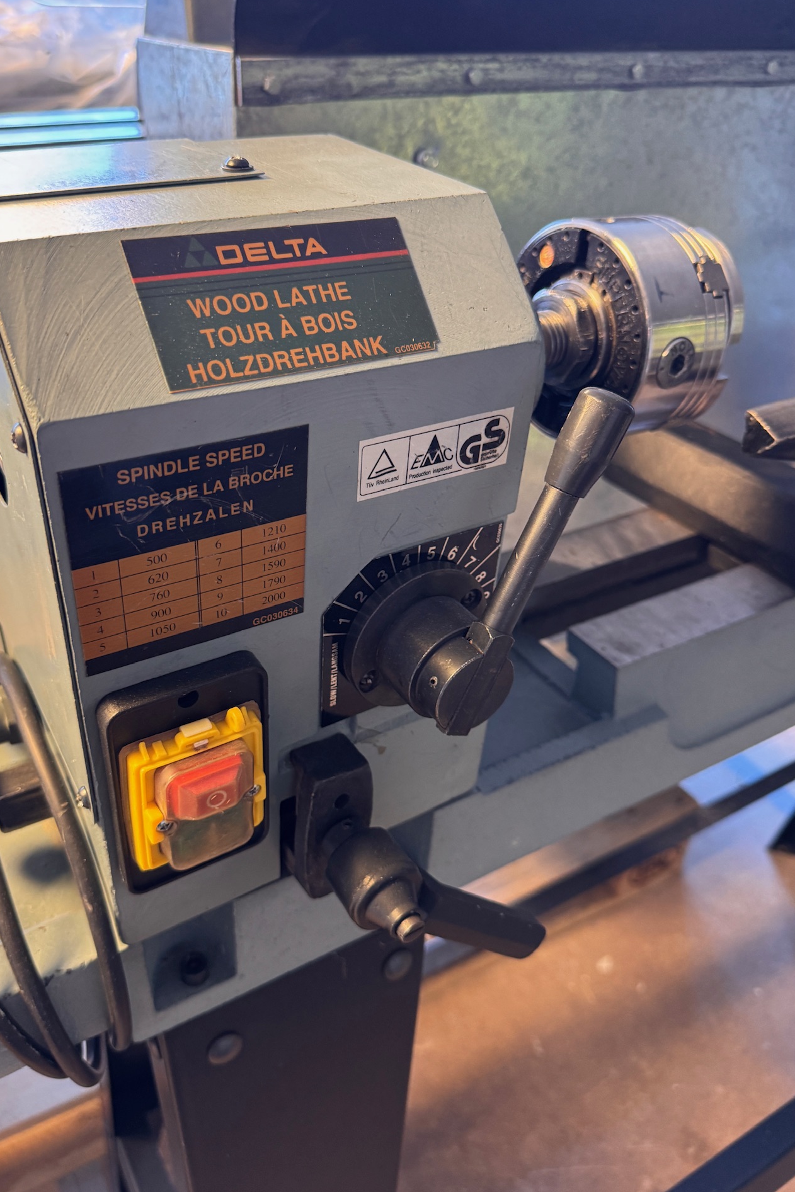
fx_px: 894
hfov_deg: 47.8
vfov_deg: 67.4
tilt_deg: -34.5
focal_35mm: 27
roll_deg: -3.0
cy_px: 588
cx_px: 337
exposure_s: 1/50
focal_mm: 6.76
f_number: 1.78
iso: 320
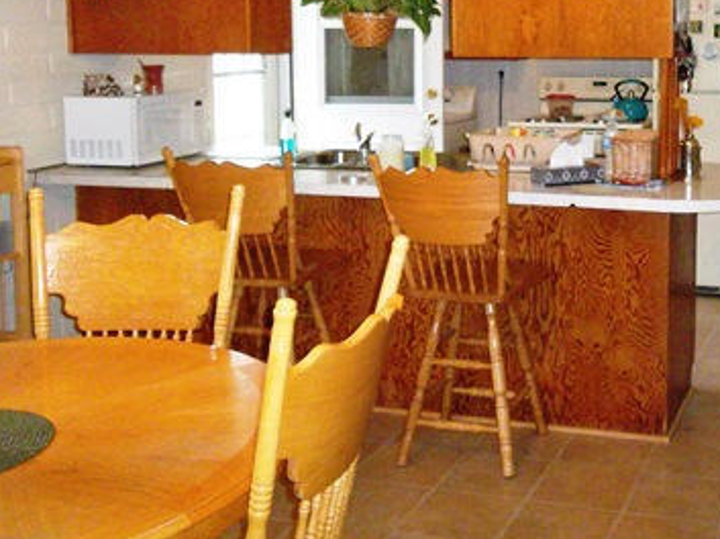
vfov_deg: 29.1
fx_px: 1018
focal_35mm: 49
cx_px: 602
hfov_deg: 37.2
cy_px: 118
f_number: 3.5
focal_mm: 4.9
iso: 640
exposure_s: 1/45
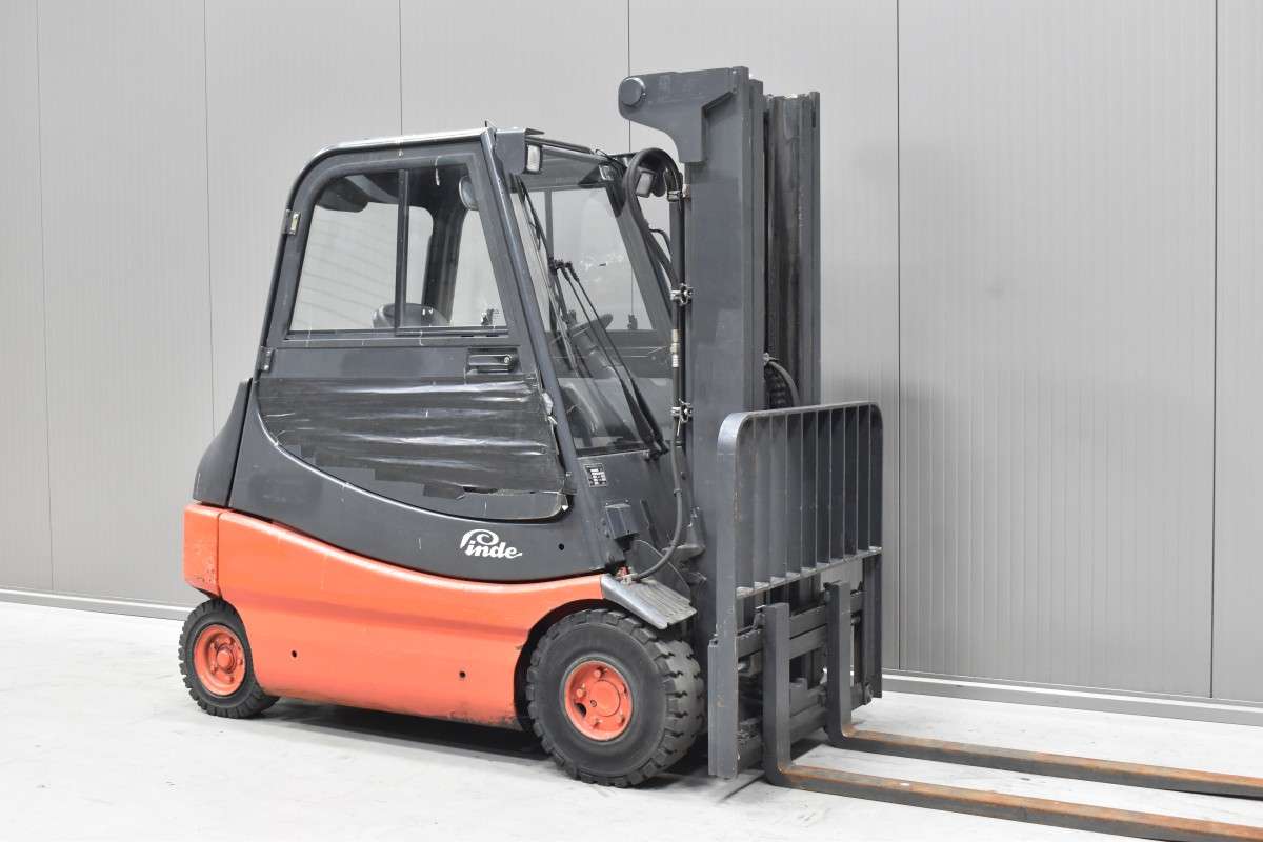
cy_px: 421
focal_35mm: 44
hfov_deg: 45.0
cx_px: 632
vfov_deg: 30.8
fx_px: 1526
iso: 2000
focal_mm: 29
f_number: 6.3
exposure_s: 1/20
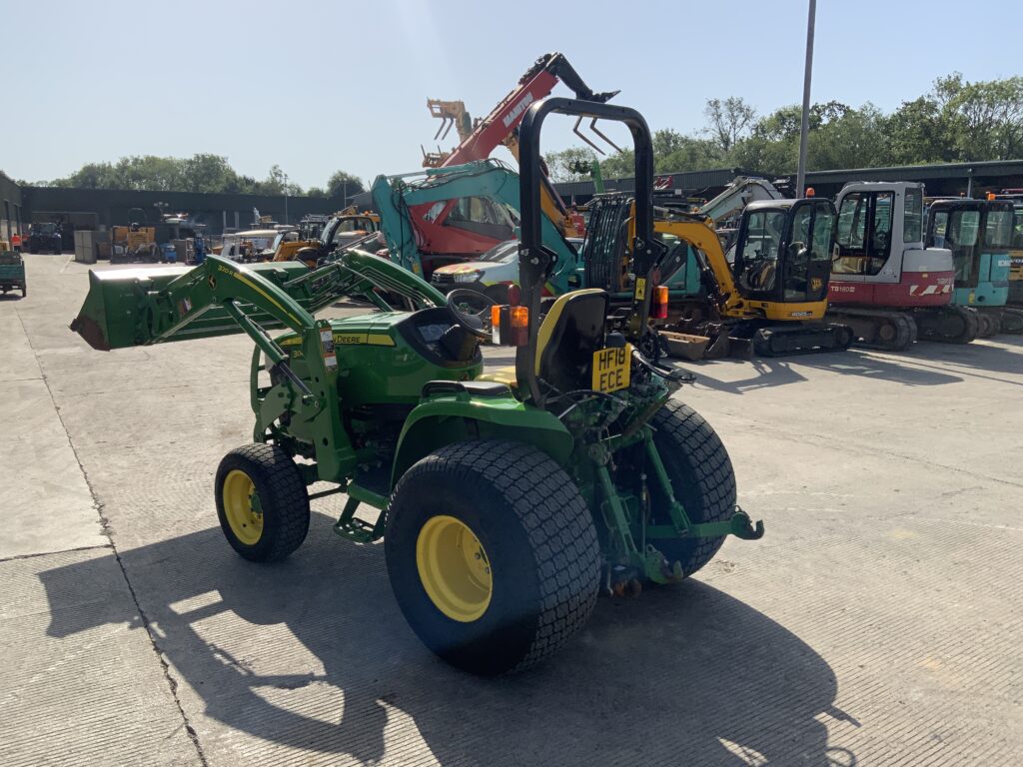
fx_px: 857
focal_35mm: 29
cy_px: 384
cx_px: 512
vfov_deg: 48.2
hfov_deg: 61.7
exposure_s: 1/2667
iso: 20
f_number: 1.8
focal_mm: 3
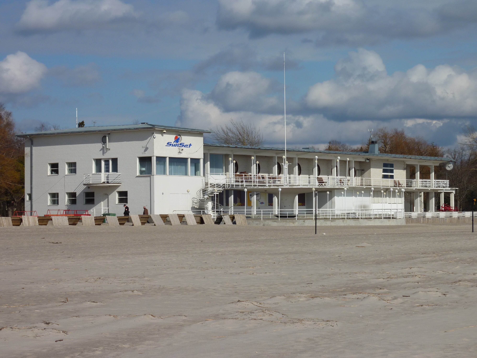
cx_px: 238
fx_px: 1323
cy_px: 179
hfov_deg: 20.4
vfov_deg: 15.4
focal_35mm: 96
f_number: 5.6
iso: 80
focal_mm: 15.8
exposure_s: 1/1000
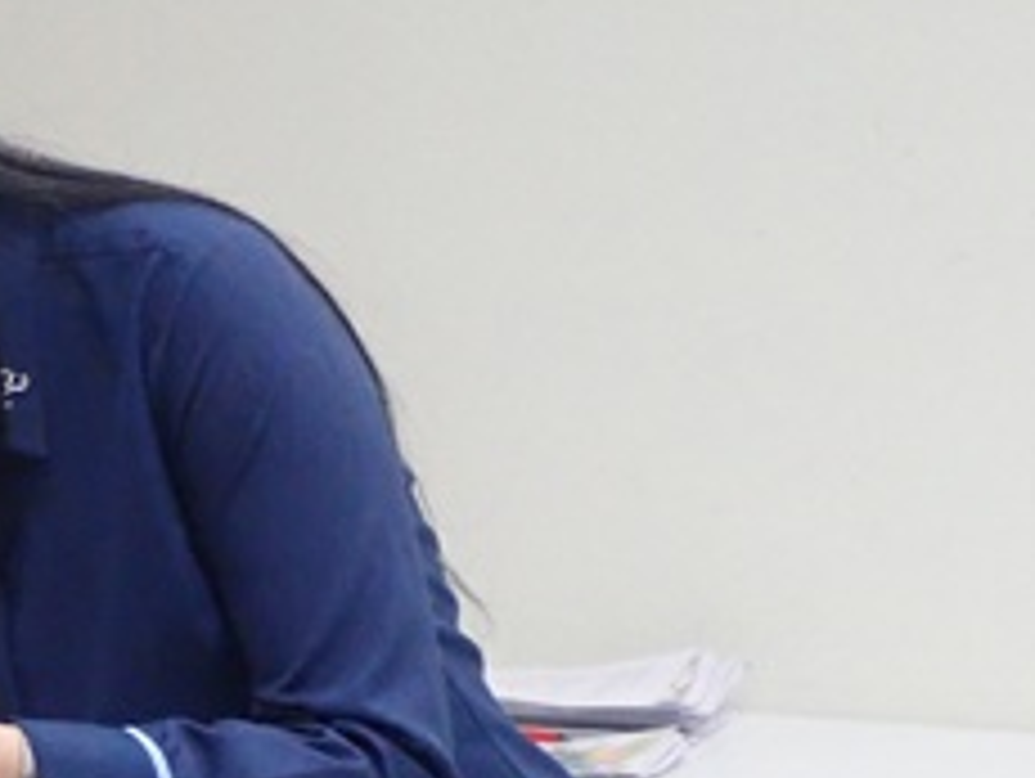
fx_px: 4190
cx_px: -486
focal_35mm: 140
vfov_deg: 10.5
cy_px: 776
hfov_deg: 13.3
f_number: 2.9
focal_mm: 7.86
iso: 800
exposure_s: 1/160
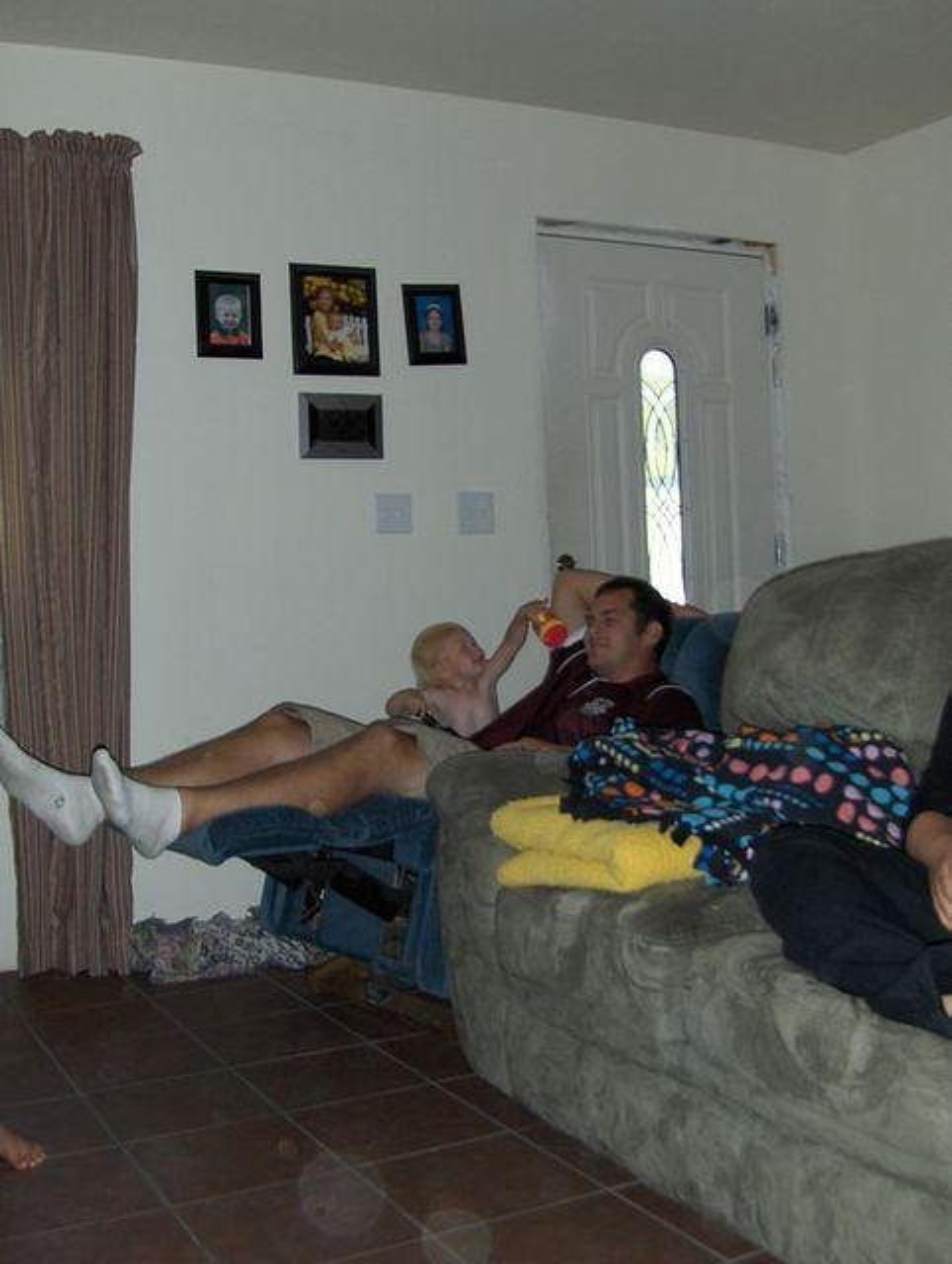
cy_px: 632
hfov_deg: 35.2
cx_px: 476
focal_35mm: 41
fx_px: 1499
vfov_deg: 45.7
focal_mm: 6.5
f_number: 3.5
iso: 100
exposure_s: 1/60
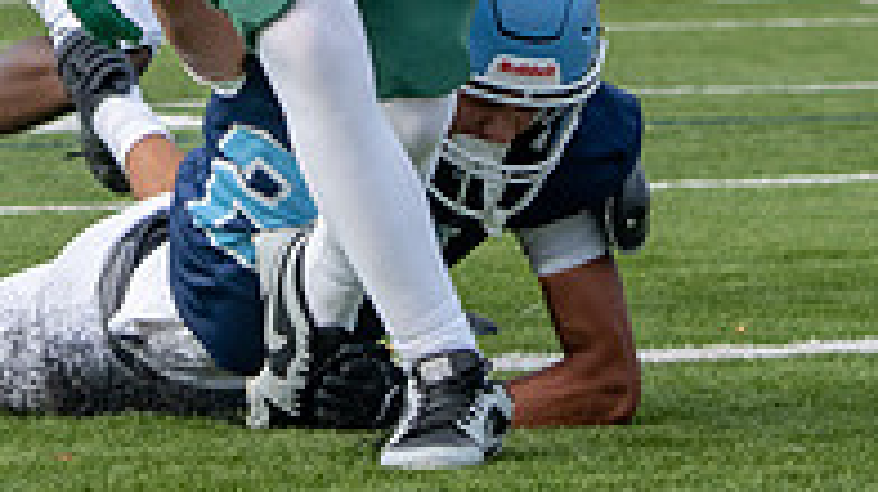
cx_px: 236
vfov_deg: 2.7
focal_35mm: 441
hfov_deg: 4.9
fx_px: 10261
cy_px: -450
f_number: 5.6
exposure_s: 1/1250
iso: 320
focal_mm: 100
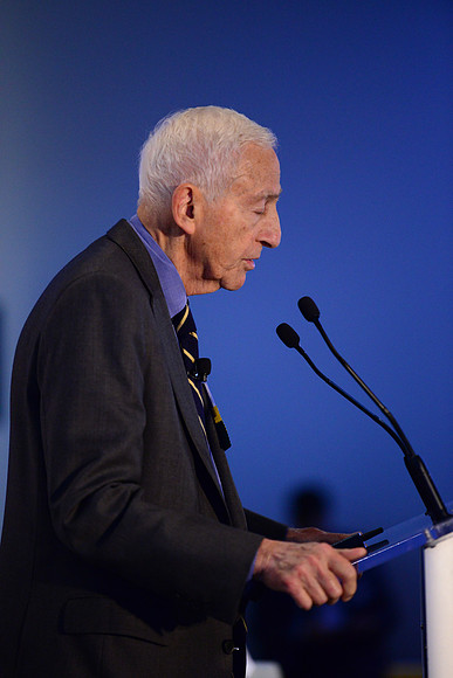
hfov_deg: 6.9
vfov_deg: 10.3
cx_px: 226
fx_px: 3772
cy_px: 339
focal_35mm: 200
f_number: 2.8
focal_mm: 200
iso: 4000
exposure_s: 1/200
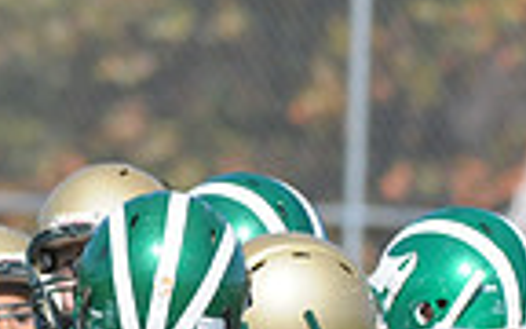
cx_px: -394
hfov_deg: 1.7
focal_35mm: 1230
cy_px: 506
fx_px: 17632
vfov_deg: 1.1
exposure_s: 1/8000
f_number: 4
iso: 1000
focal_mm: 200
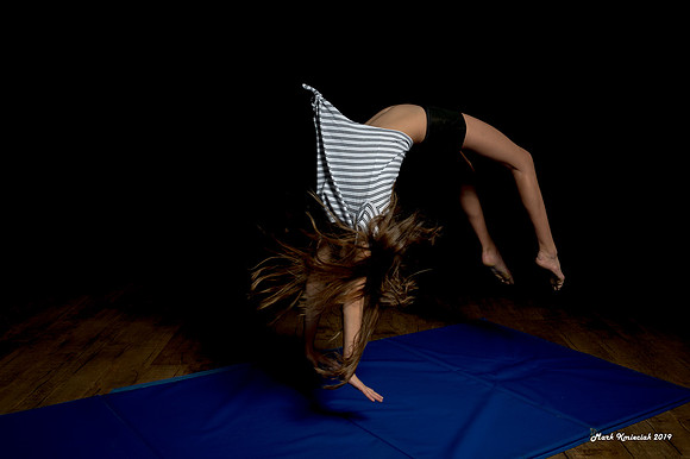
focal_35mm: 41
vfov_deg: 32.8
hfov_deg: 47.3
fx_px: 777
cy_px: 182
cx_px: 440
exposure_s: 1/250
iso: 200
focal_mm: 26
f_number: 9
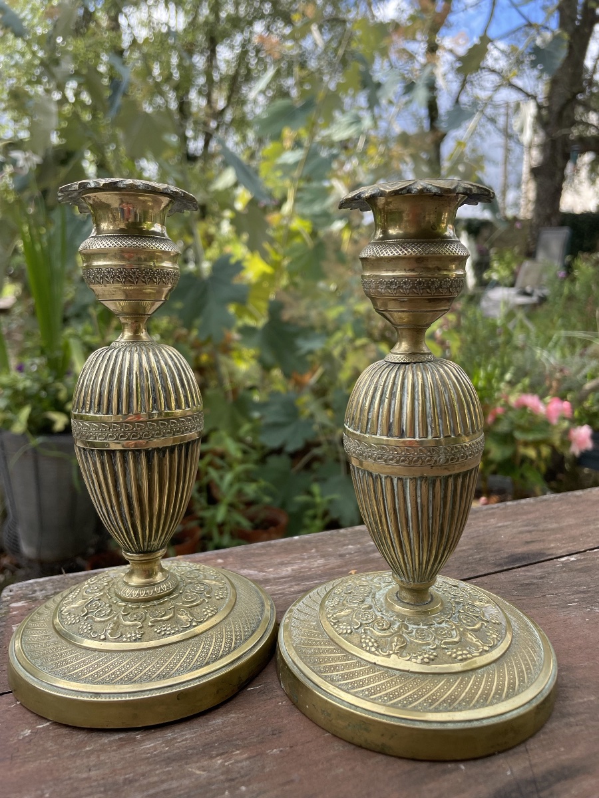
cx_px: 300
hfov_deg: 53.1
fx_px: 600
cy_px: 399
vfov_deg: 67.3
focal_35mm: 26
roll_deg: +1.8
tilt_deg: -10.6
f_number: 1.6
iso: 32
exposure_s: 1/764
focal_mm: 4.2
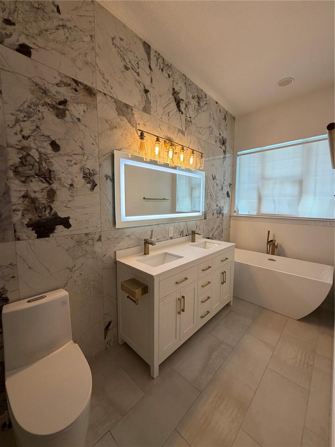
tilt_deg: -6.4
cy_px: 224
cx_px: 168
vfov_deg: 102.1
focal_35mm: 14
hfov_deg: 85.7
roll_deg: -0.9
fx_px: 181
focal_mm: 2.22
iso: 160
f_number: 2.2
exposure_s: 1/120
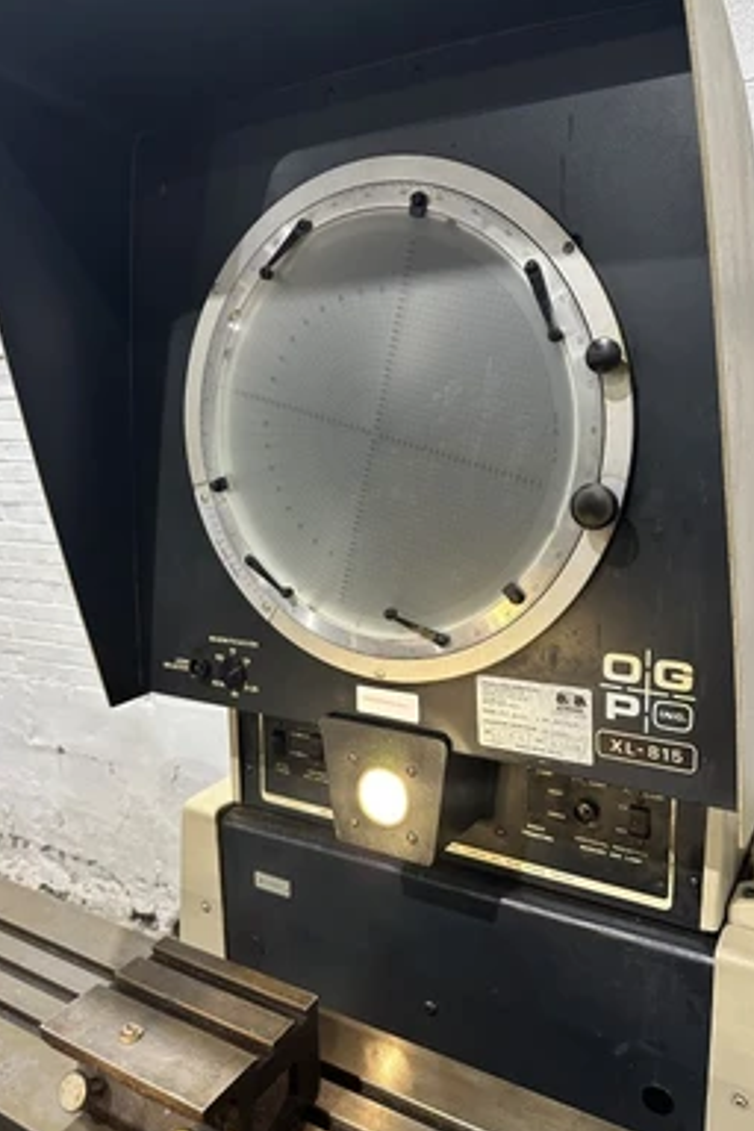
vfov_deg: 69.4
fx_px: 817
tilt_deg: -8.1
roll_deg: -0.1
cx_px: 409
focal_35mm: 26
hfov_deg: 49.5
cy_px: 554
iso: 400
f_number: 1.78
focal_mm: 6.86
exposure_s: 1/60
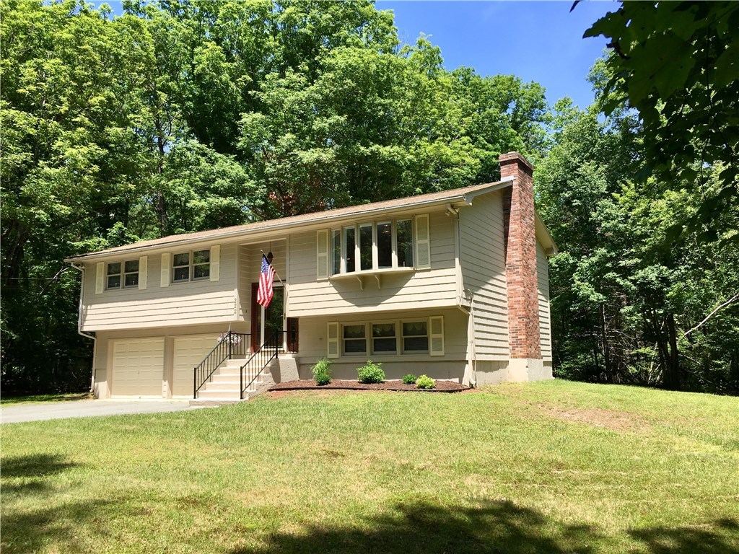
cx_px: 370
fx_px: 619
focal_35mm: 29
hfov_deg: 61.7
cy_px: 277
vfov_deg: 48.2
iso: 25
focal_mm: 4.15
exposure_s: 1/746
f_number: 2.2
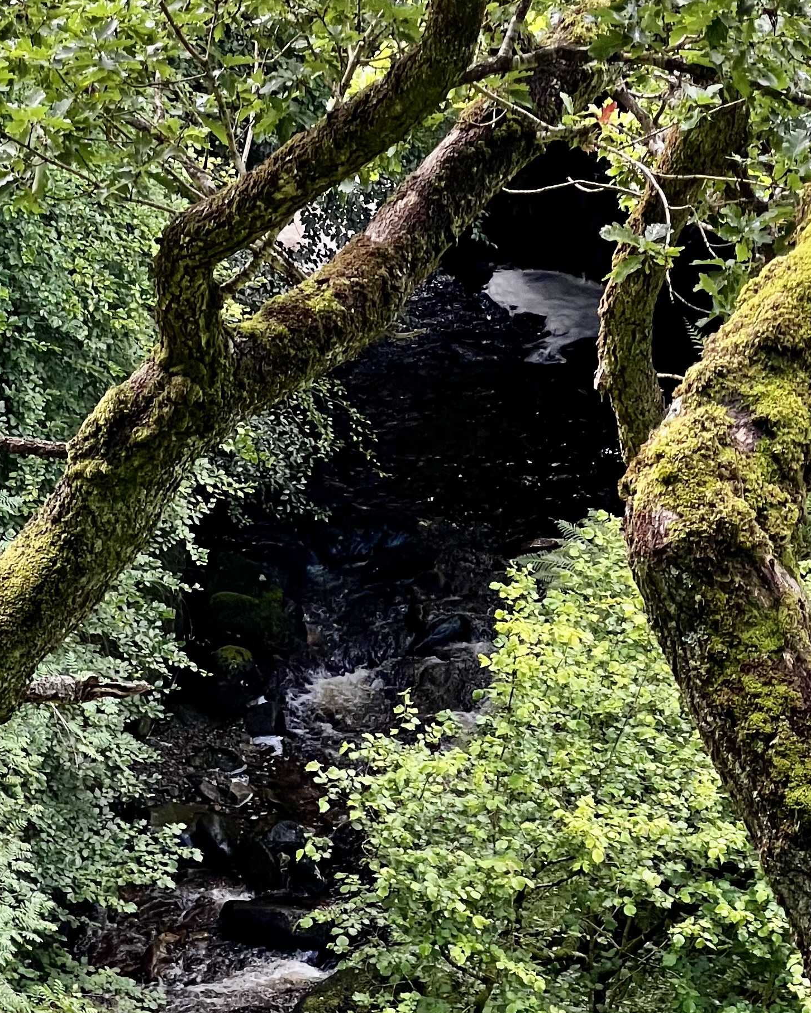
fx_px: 5011
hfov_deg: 9.2
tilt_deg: -29.8
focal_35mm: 167
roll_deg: +2.9
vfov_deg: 11.5
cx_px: 70
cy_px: 927
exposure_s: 1/99
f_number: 2.8
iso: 125
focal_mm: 9
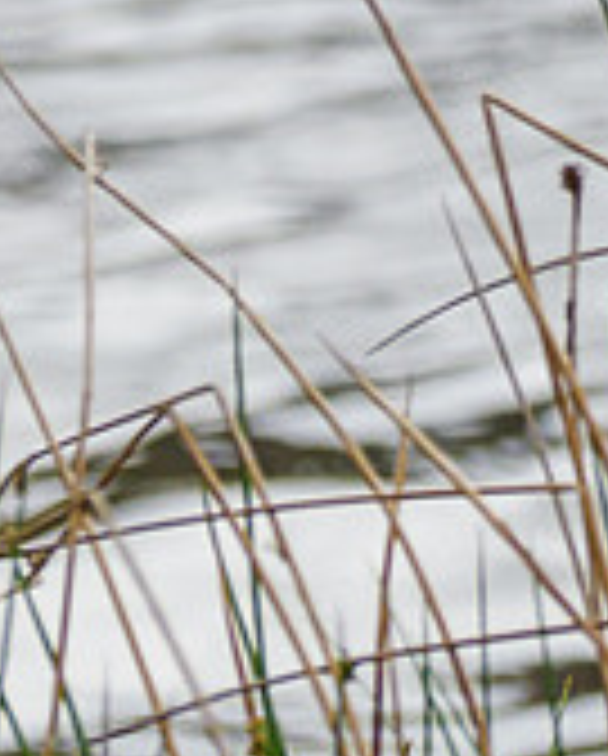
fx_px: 63932
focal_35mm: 2850
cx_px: -728
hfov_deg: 0.5
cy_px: 1120
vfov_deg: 0.7
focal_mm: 300
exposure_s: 1/640
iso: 200
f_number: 4
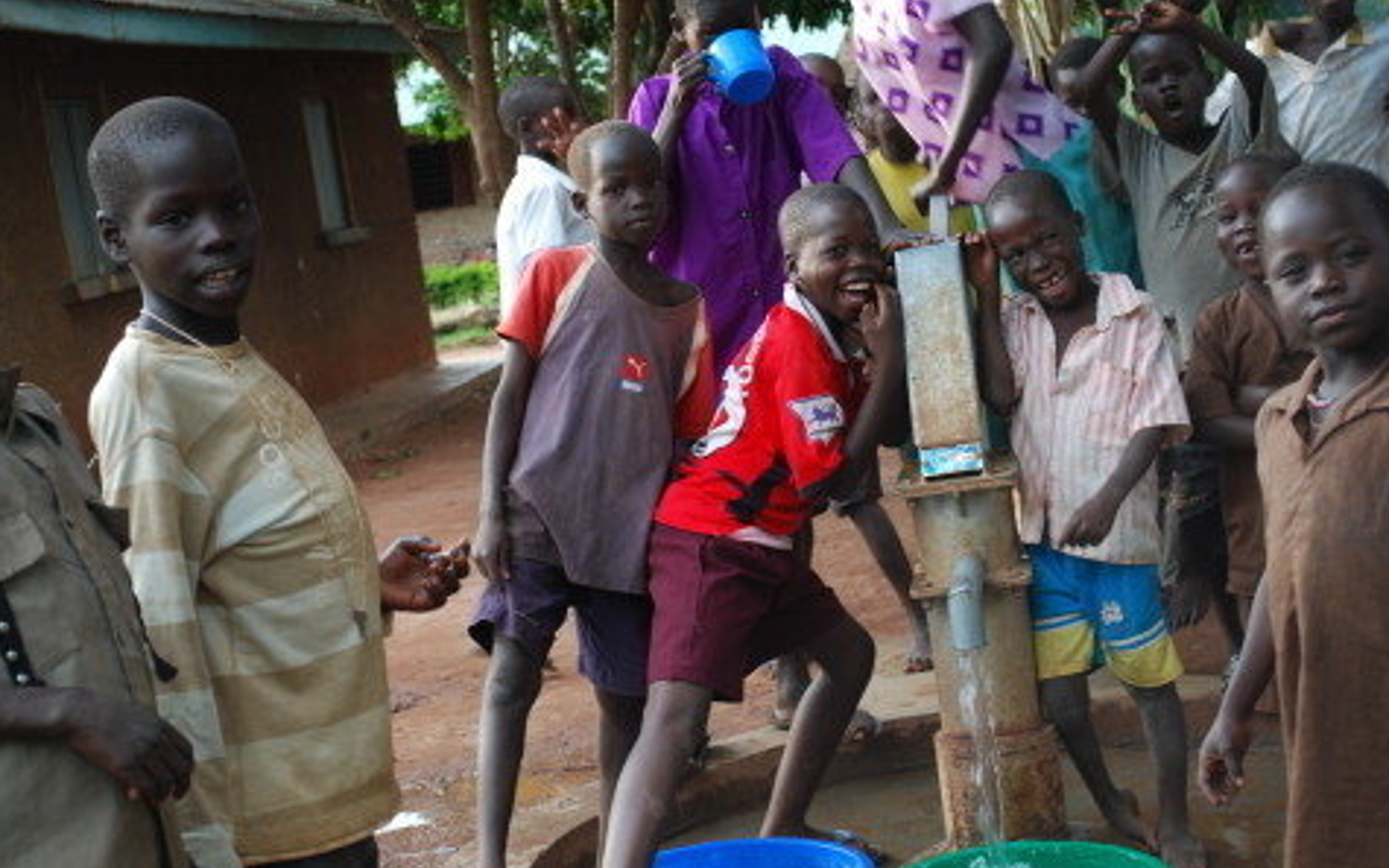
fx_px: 2461
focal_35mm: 65
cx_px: 693
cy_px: 443
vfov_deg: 20.0
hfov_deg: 31.5
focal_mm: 42
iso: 200
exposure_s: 1/100
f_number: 5.3
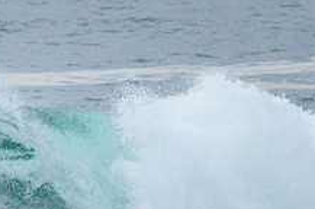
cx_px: -47
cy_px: 185
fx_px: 25739
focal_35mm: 2946
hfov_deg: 0.7
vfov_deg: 0.5
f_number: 11
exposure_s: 1/2000
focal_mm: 800
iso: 2800
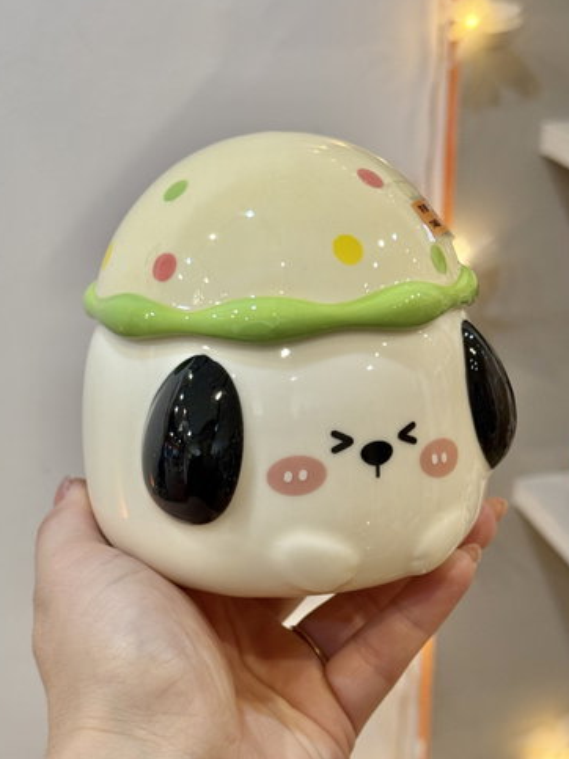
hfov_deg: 27.5
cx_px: 269
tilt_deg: -23.6
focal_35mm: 53
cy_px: 387
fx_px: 1162
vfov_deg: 36.2
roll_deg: -0.7
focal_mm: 6.76
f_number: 1.78
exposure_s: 1/50
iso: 100
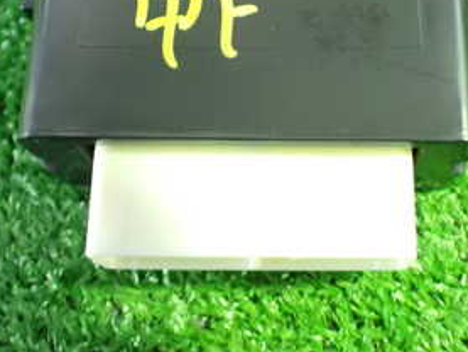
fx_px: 879
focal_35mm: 65
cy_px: 46
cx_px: 275
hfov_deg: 29.7
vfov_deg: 22.1
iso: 1600
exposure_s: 1/30
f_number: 2.3
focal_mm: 5.4
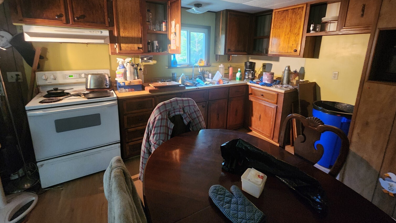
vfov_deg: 69.5
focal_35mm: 15
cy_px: 85
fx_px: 158
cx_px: 197
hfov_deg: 103.0
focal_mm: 2.2
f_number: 2.2
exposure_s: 1/24
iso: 640
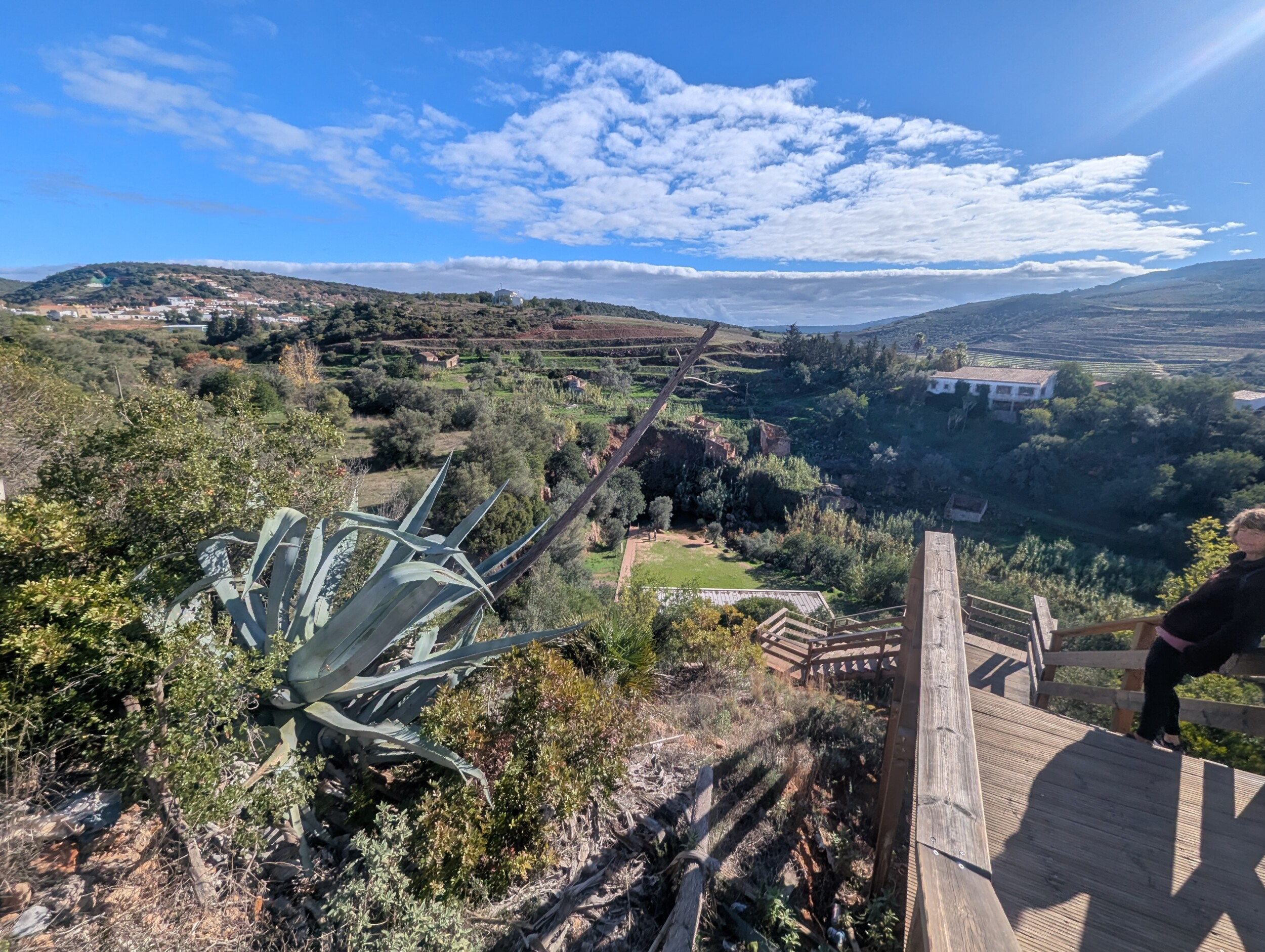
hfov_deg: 106.1
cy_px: 476
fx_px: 476
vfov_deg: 90.1
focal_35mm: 13
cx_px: 632
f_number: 2.2
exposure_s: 1/3425
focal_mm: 1.95
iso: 49
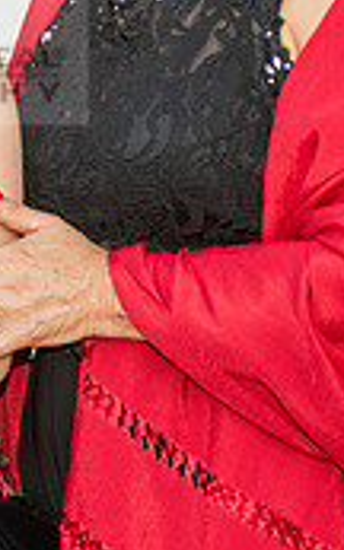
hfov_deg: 5.4
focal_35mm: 239
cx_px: -182
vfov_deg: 8.7
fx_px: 3588
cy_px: 49
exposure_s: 1/200
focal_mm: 70
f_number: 3.5
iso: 400
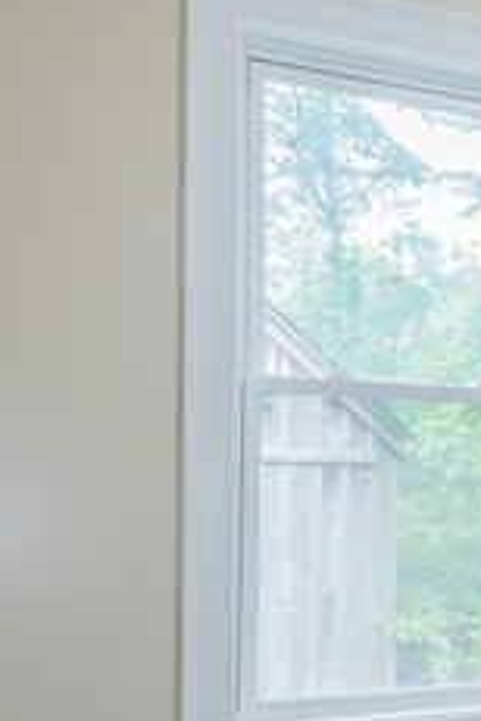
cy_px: 504
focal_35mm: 62
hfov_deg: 18.1
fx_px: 1242
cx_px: 821
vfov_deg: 32.0
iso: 100
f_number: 13
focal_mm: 14
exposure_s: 1.3
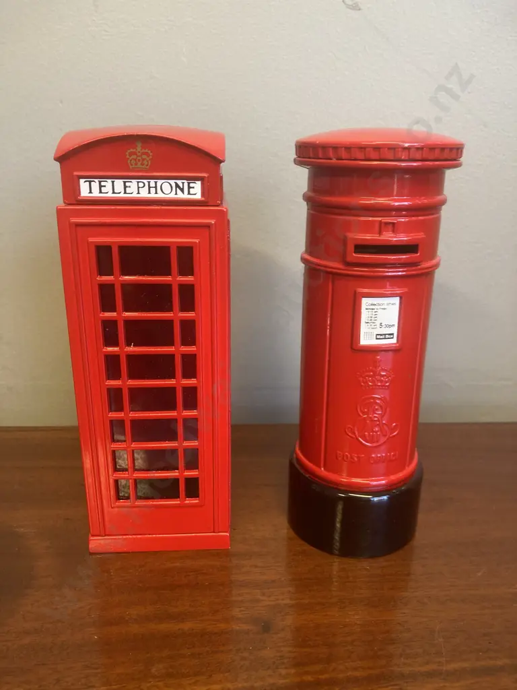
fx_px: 558
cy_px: 345
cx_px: 258
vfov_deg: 63.4
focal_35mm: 28
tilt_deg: -18.5
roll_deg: -1.0
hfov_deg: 49.7
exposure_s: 1/50
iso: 160
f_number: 1.8
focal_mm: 3.99
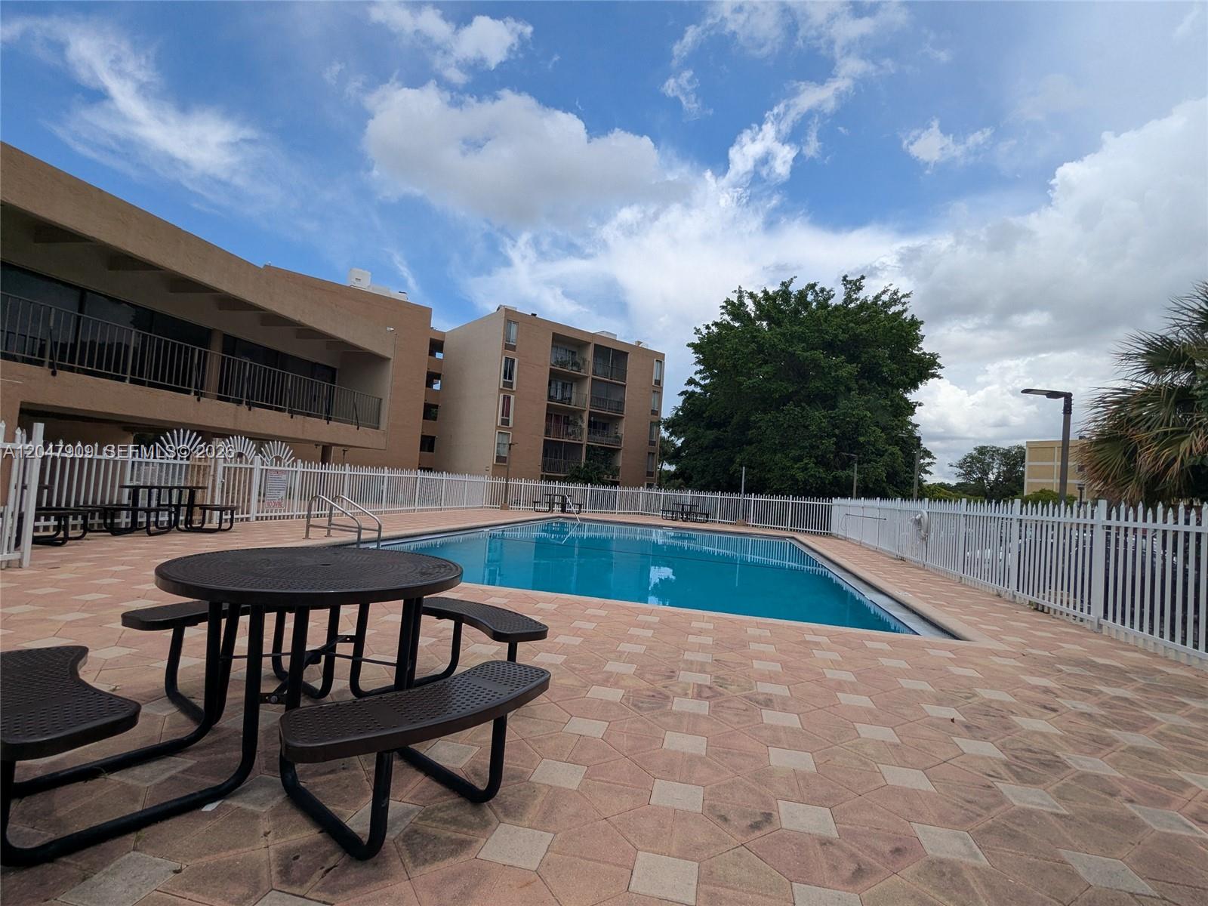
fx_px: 558
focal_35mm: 16
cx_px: 604
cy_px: 453
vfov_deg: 78.1
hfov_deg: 94.5
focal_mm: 2.35
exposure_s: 1/2584
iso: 54
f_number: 2.2
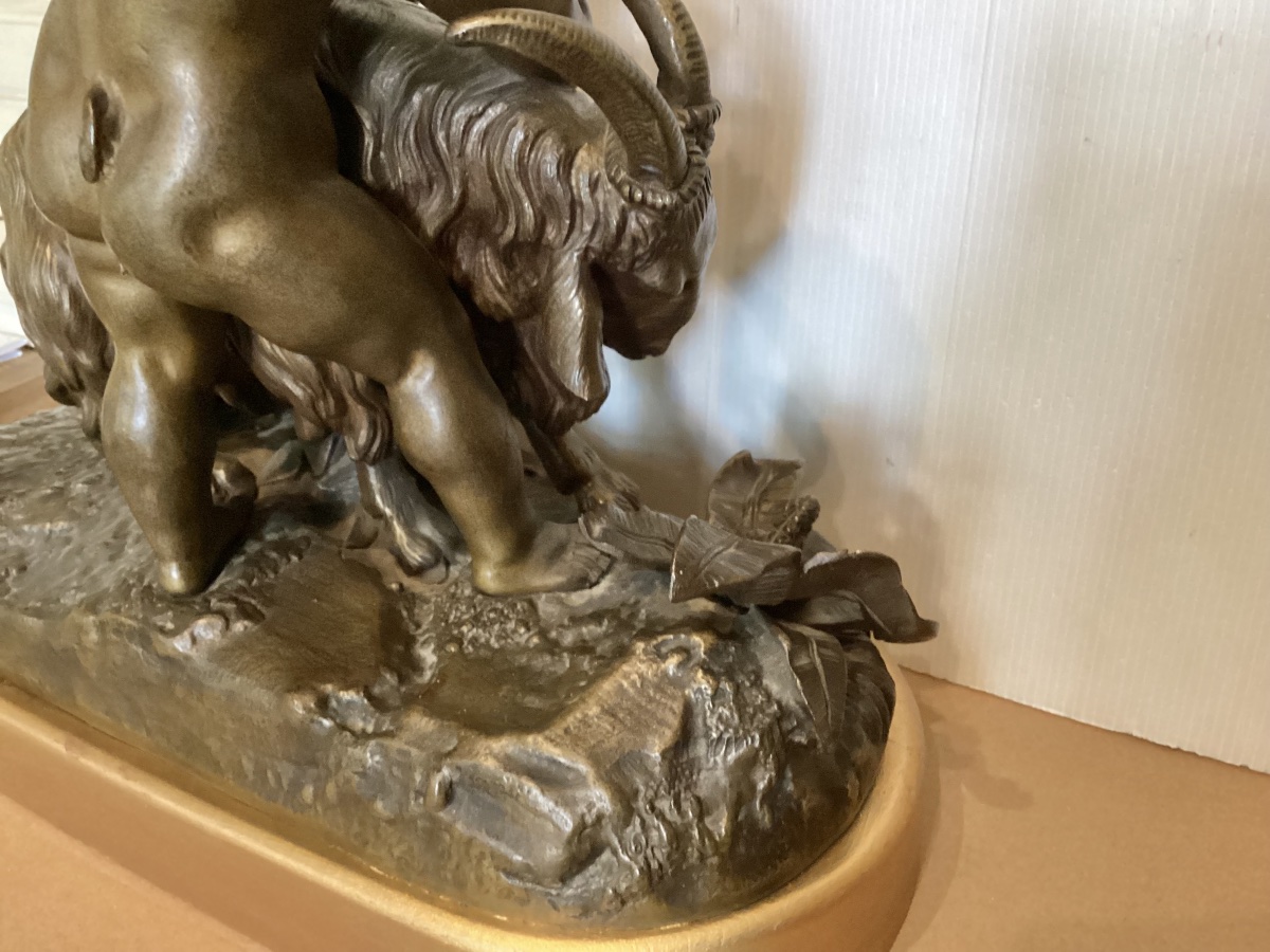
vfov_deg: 45.4
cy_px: 476
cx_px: 635
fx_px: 1137
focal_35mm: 31
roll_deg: -0.1
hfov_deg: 58.4
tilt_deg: -26.6
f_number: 2.4
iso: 640
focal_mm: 3.3
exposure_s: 1/25
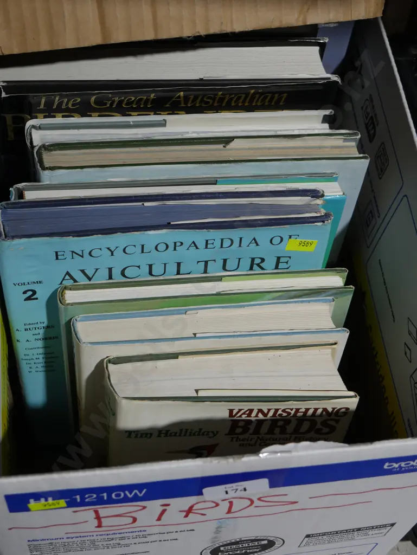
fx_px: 899
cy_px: 278
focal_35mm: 56
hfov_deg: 26.1
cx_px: 208
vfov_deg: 34.3
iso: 500
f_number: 5.3
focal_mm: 28
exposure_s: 1/60
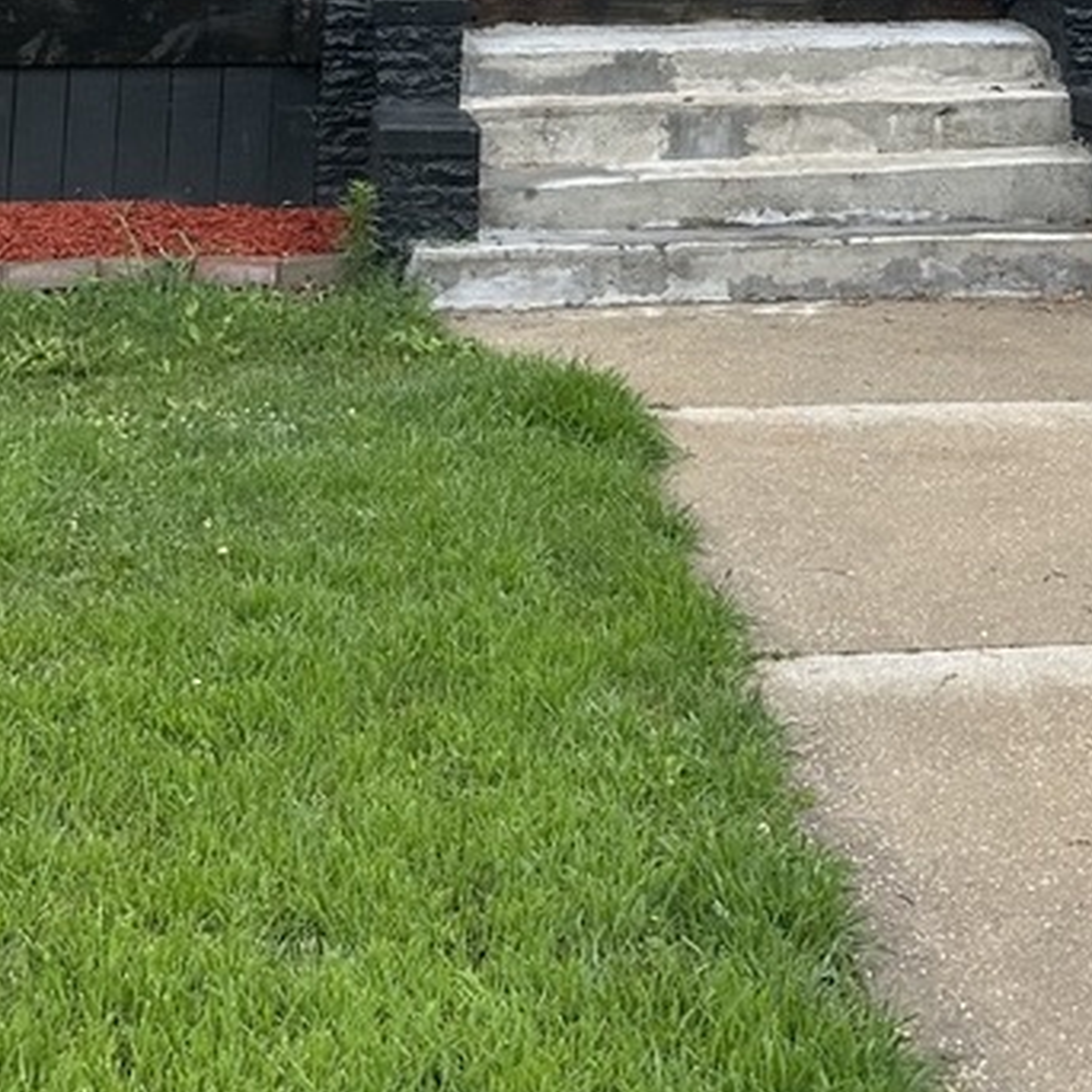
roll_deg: -0.5
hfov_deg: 25.7
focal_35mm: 67
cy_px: -319
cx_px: 626
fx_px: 2391
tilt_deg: +6.8
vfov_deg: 22.9
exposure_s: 1/2353
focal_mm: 6.86
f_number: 1.78
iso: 80
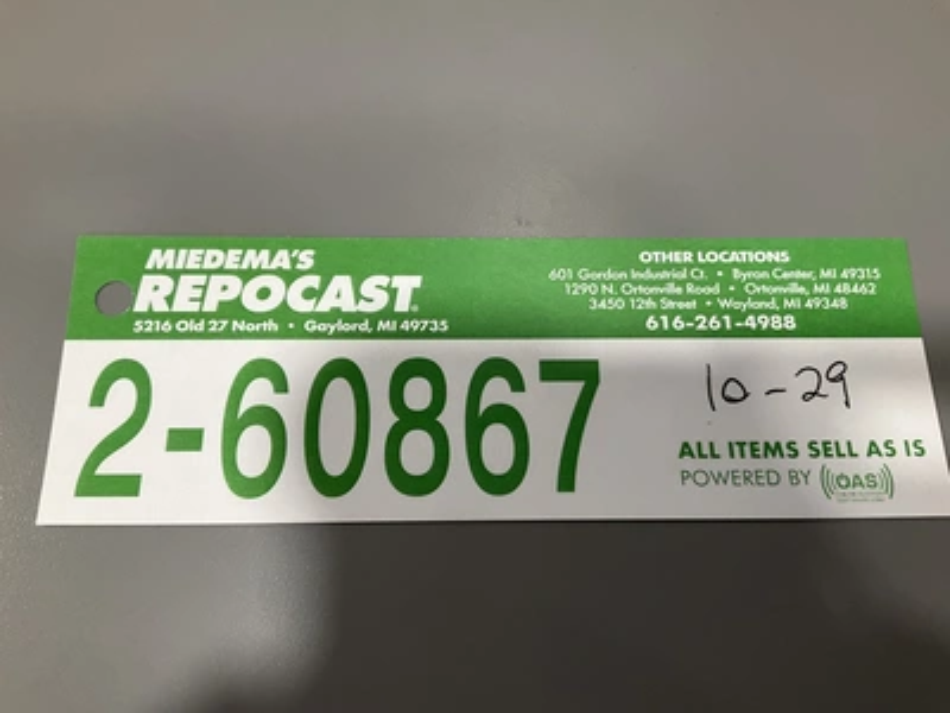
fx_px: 796
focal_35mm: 29
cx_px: 475
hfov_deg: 61.7
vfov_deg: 48.2
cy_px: 356
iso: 80
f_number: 1.8
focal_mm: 3
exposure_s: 1/57
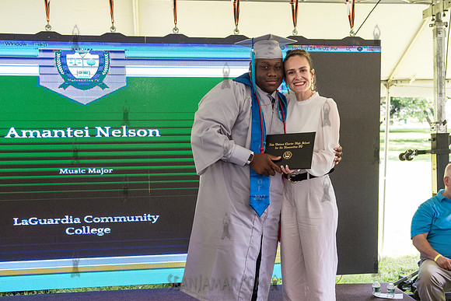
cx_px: 265
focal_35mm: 53
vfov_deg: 25.4
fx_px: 666
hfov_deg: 37.3
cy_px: 185
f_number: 4
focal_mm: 38
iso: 2500
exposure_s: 1/800
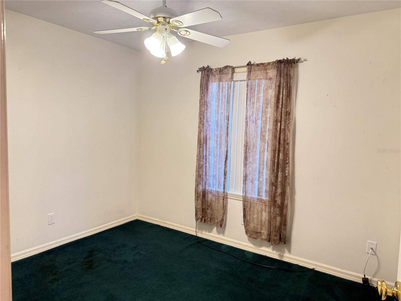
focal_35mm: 24
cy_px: 150
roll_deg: -2.3
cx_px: 200
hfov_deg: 71.6
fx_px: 278
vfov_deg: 56.8
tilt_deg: -4.0
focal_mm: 6.76
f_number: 1.78
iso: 400
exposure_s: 1/60
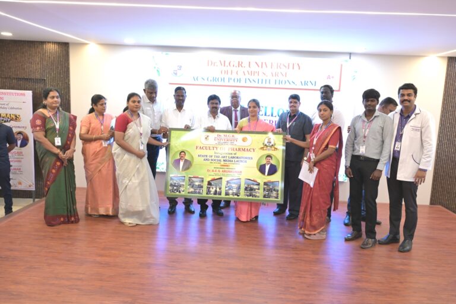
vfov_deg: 45.7
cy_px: 152
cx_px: 228
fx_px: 361
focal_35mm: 28
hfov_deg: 64.6
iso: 2500
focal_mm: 28.5
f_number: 5
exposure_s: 1/100
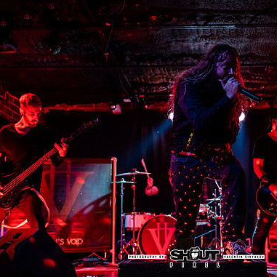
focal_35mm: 57
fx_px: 516
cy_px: 139
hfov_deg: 29.7
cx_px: 196
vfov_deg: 30.0
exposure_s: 1/200
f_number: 2.8
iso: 2500
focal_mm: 44
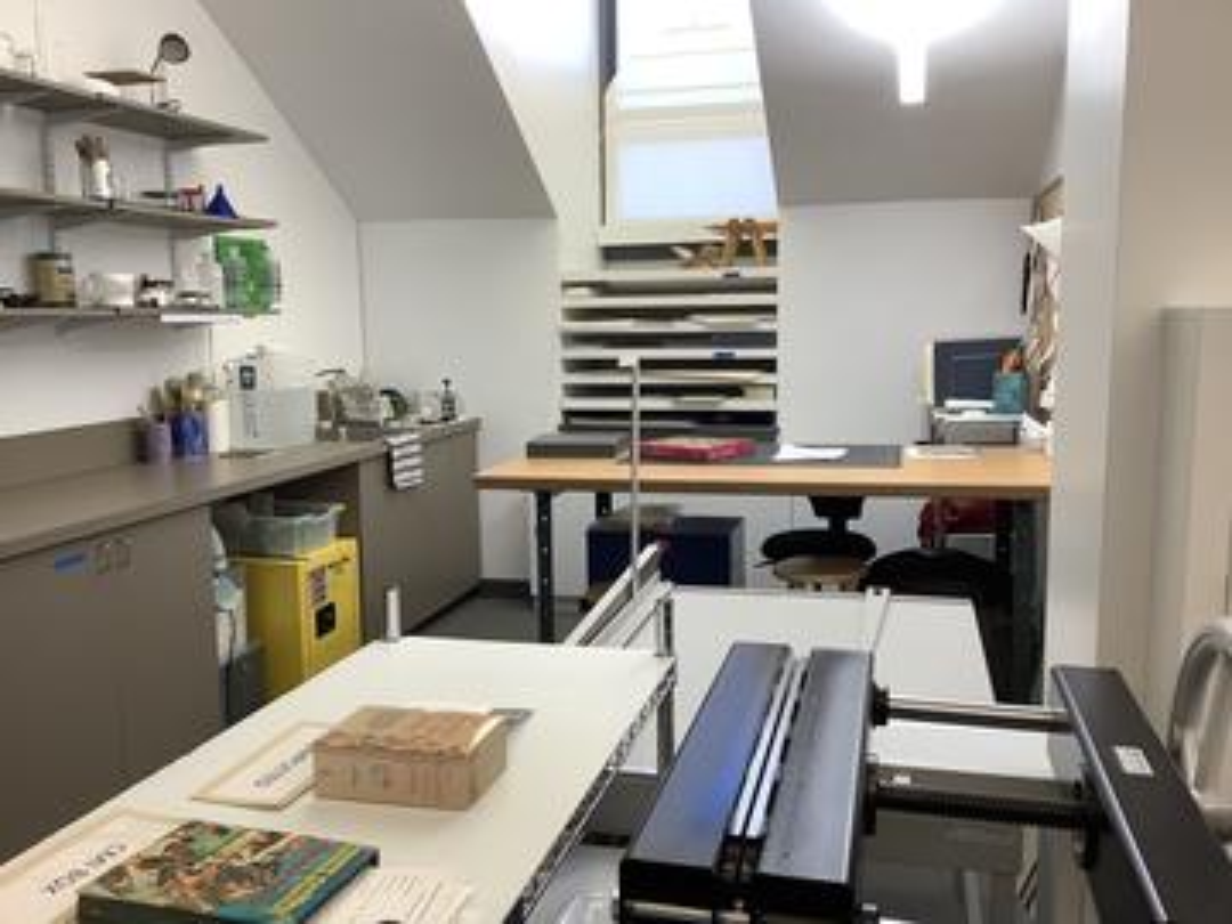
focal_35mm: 31
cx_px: 616
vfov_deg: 45.4
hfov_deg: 58.4
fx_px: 1103
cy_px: 462
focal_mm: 3.3
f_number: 2.4
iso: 50
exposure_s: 1/60
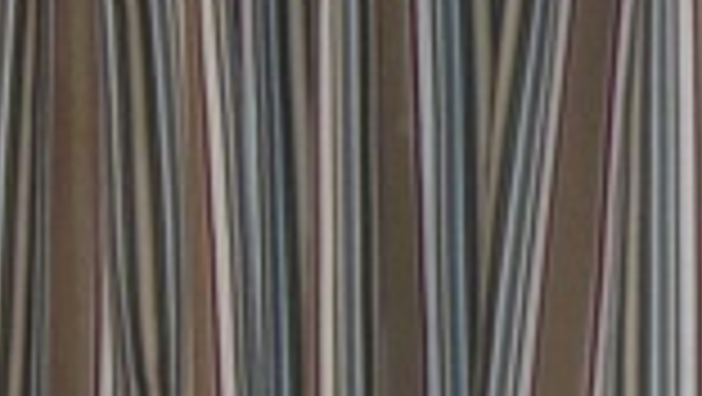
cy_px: 508
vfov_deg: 7.3
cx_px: -608
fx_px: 3073
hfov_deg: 11.9
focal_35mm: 165
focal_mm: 6.1
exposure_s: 1/30
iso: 100
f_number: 2.8
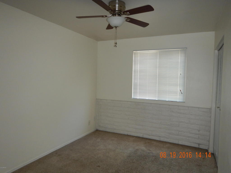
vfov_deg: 56.8
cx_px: 116
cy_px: 86
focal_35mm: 24
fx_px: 160
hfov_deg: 71.6
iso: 200
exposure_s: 1/30
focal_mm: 4.3
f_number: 2.8
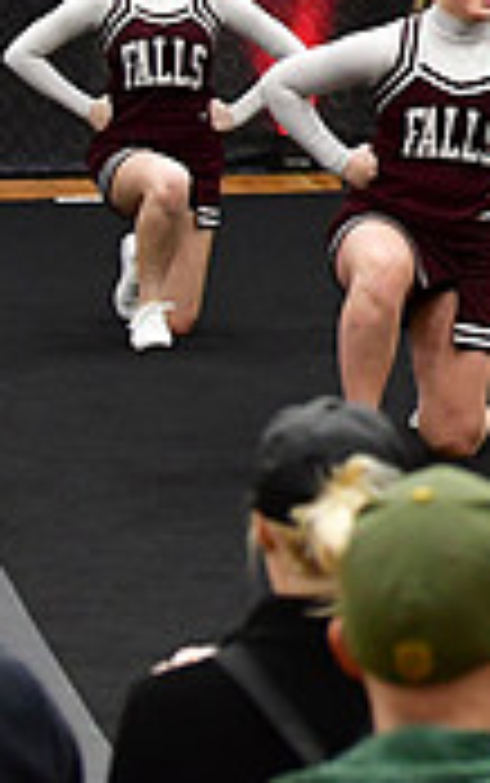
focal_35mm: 357
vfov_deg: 5.9
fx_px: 7615
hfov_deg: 3.6
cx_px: 1286
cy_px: -25
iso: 4000
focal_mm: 70
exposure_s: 1/500
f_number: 3.5
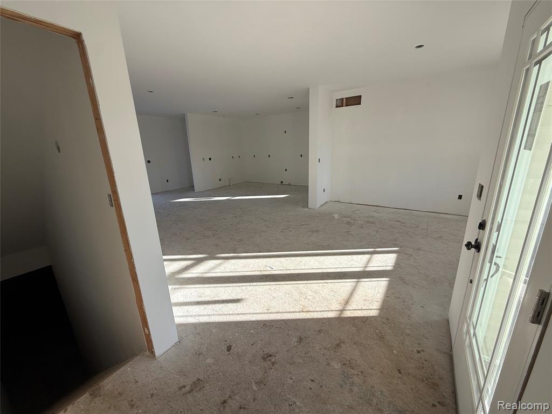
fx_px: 223
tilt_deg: -15.2
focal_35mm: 14
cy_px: 207
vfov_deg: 85.7
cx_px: 276
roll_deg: +1.7
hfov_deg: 102.1
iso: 50
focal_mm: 2.22
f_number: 2.2
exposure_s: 1/277
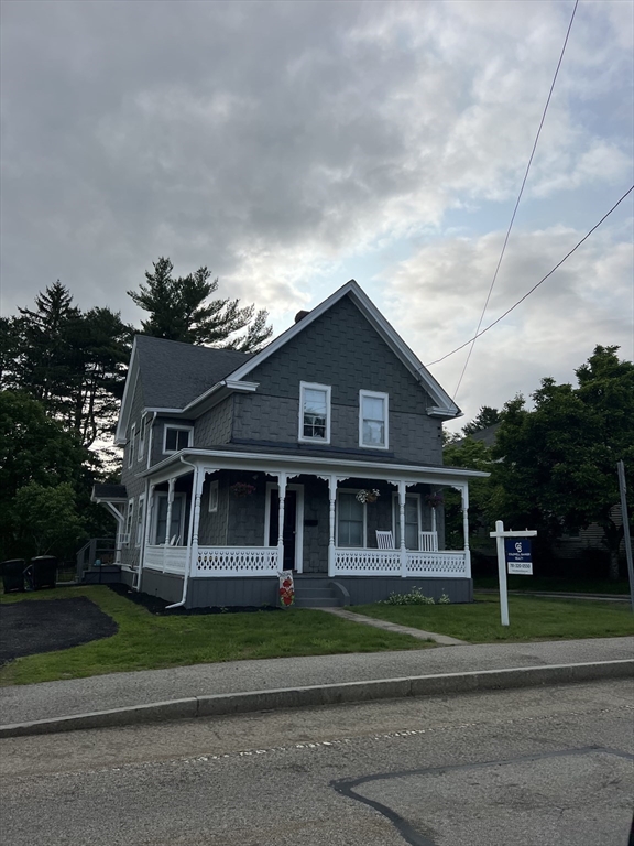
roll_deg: +1.5
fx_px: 635
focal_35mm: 26
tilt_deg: +13.7
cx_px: 317
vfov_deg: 67.3
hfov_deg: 53.1
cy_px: 423
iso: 50
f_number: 1.5
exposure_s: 1/4115
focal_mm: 5.7
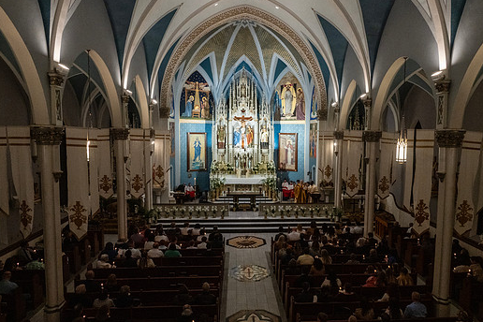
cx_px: 261
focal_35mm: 27
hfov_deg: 67.3
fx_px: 362
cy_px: 161
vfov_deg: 47.9
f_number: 13
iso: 5000
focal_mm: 24
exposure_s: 1/60
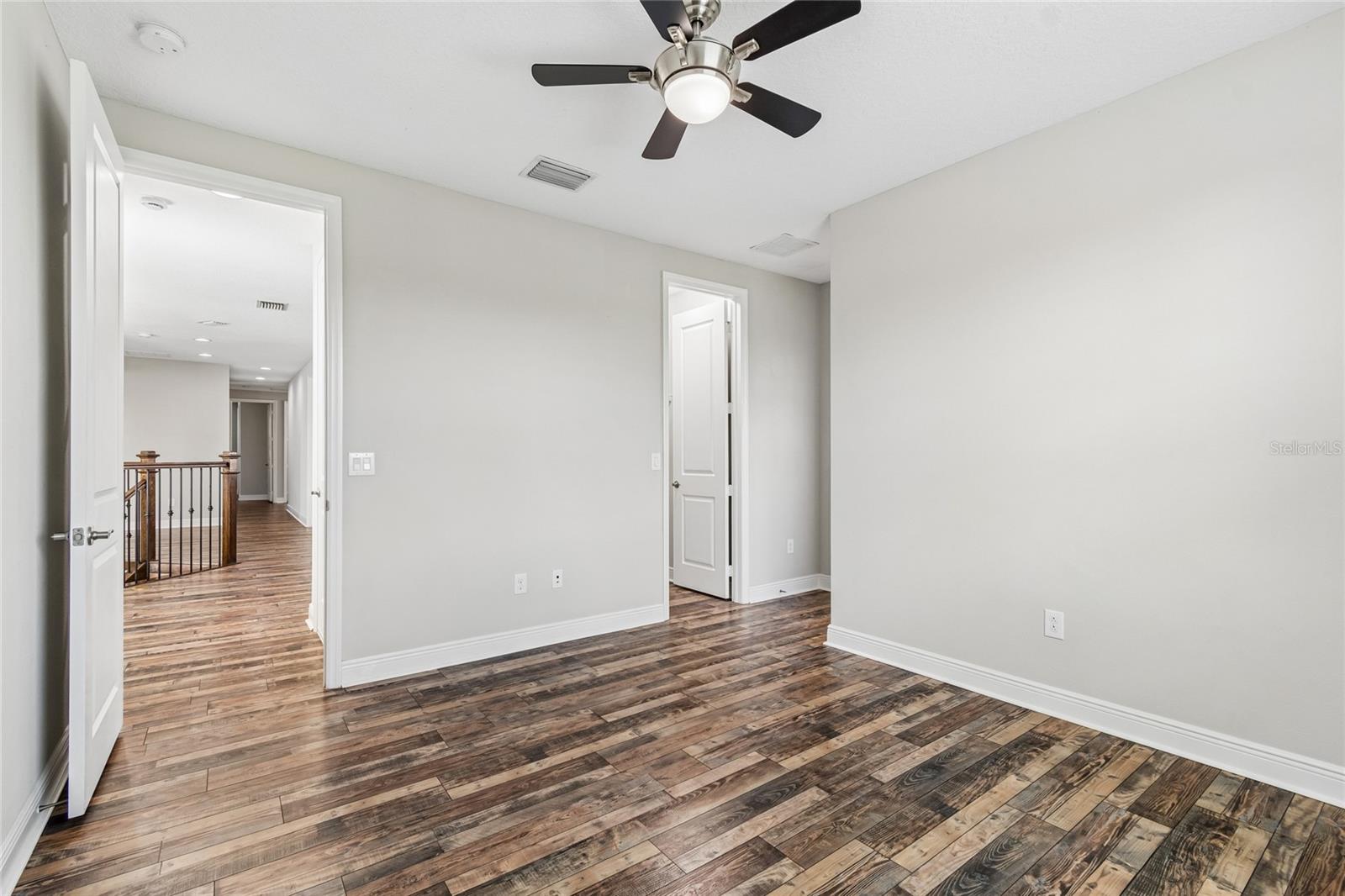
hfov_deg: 100.4
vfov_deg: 77.3
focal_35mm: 15
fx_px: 560
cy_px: 448
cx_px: 672
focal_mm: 10
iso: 100
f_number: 7.1
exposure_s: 1/8
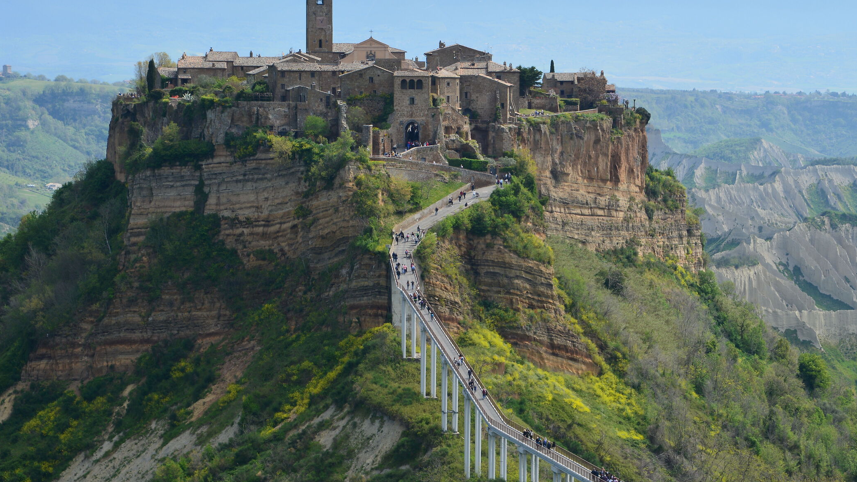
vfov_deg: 9.5
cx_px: 480
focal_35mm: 127
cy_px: 258
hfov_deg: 16.9
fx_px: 2886
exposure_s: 1/125
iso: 160
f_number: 11
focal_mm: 70
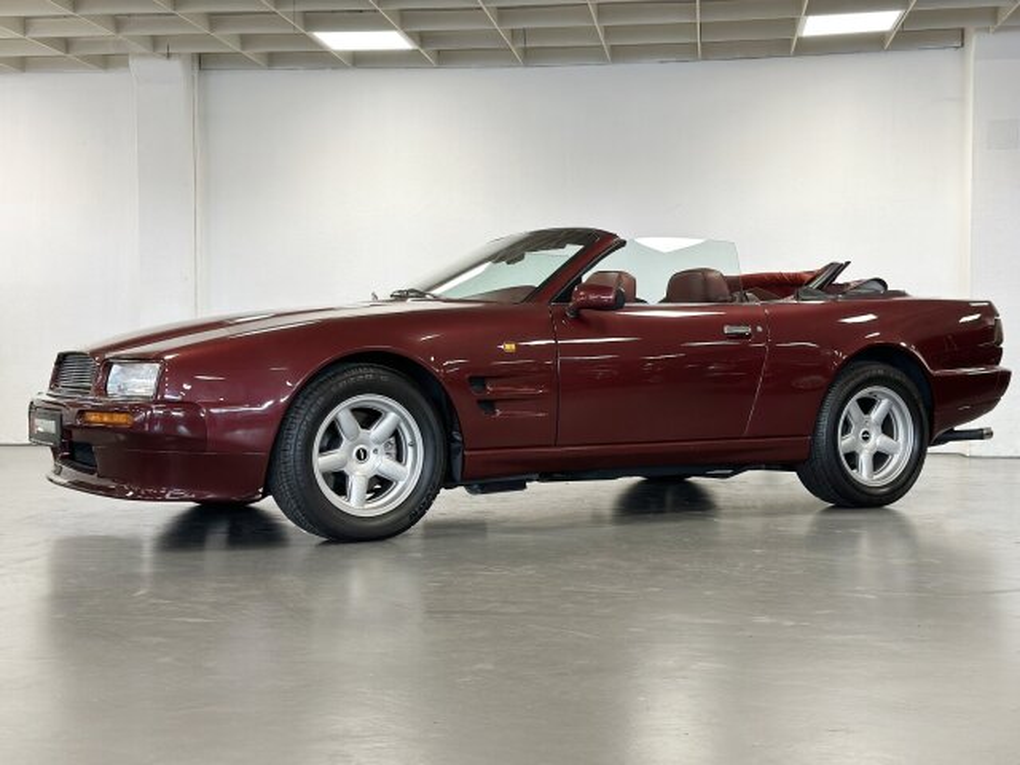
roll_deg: +0.9
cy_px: 382
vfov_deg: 30.3
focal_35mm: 48
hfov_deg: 39.7
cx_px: 510
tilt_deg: -1.7
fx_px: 1414
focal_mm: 6.86
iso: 125
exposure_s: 1/82
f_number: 1.78
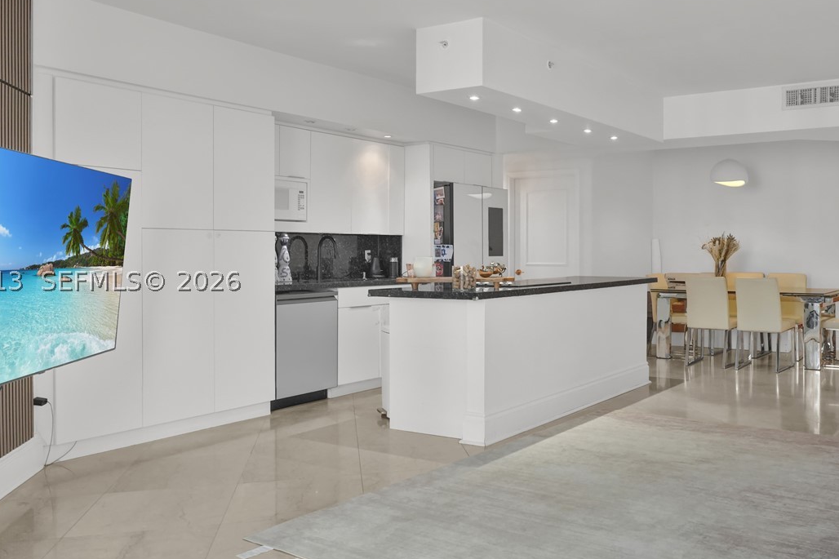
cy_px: 280
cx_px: 561
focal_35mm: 33
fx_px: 769
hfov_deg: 56.0
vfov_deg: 40.0
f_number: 5
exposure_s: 1/320
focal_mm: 20
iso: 1000
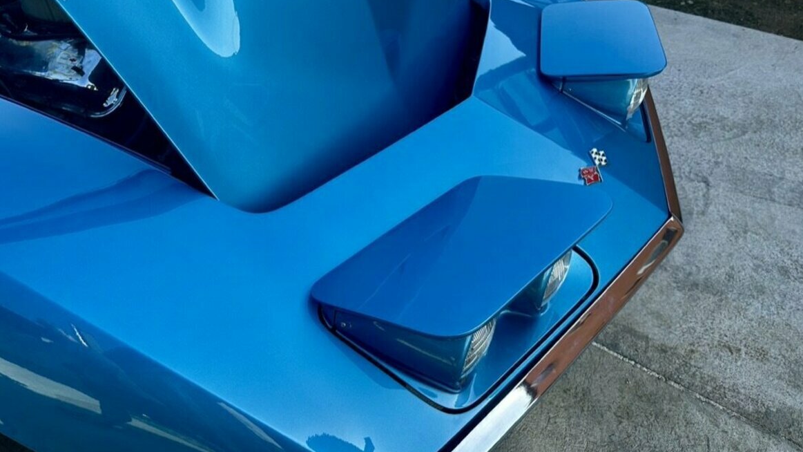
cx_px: 414
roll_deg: +3.3
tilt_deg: -41.7
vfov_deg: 42.8
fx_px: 575
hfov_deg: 69.8
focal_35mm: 27
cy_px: 199
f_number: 1.78
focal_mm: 6.86
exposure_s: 1/1131
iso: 80
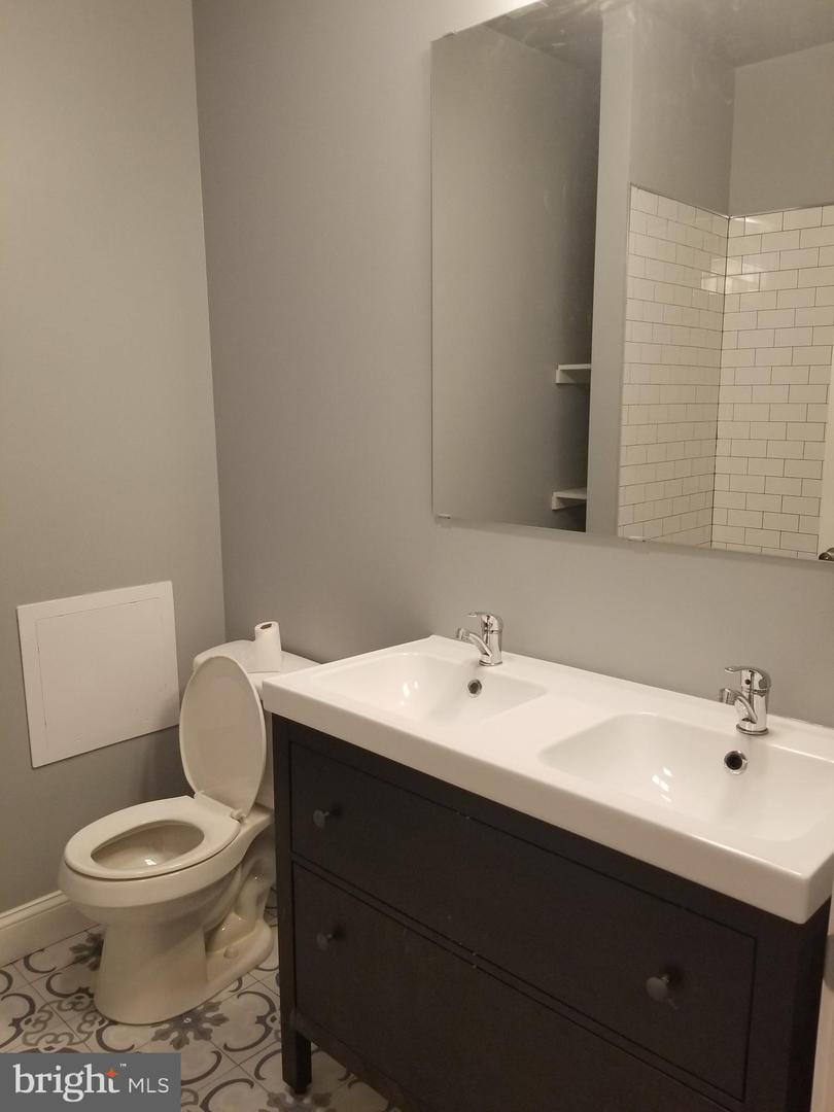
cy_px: 556
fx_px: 835
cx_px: 417
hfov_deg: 53.1
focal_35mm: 26
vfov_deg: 67.3
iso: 160
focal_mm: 4.3
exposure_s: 1/40
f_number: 1.7
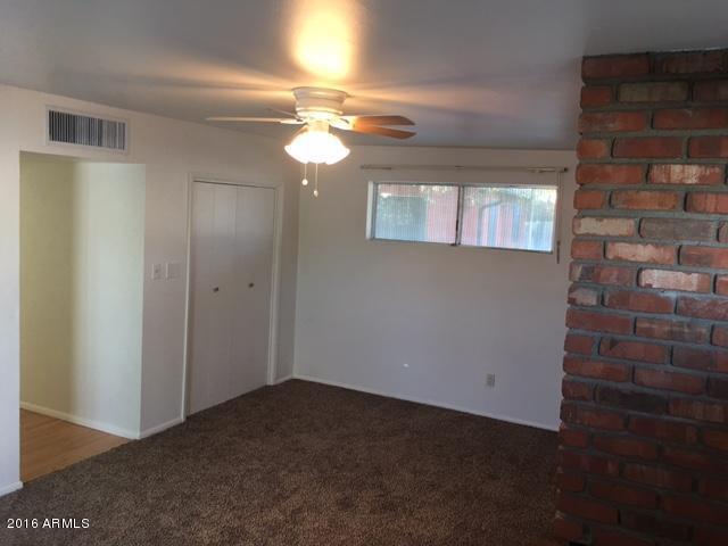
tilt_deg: -6.0
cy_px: 273
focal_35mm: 29
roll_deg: -2.7
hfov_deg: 61.7
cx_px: 364
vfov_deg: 48.2
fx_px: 610
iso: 40
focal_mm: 4.15
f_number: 2.2
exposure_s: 1/15
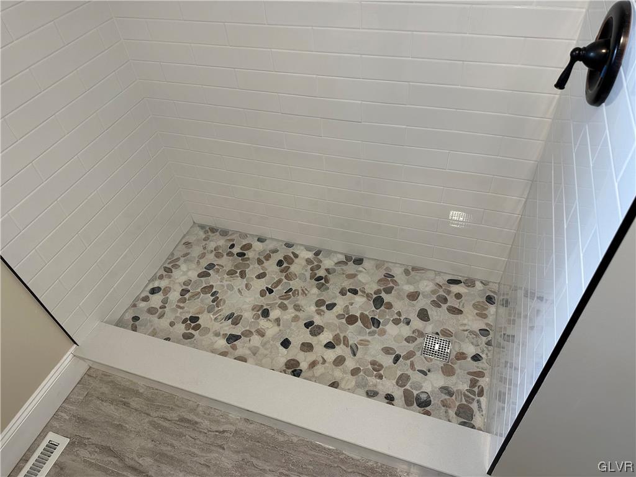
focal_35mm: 24
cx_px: 318
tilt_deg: -45.6
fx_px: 441
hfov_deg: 71.6
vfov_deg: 56.8
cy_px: 238
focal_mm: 6.86
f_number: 1.78
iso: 125
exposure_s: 1/120
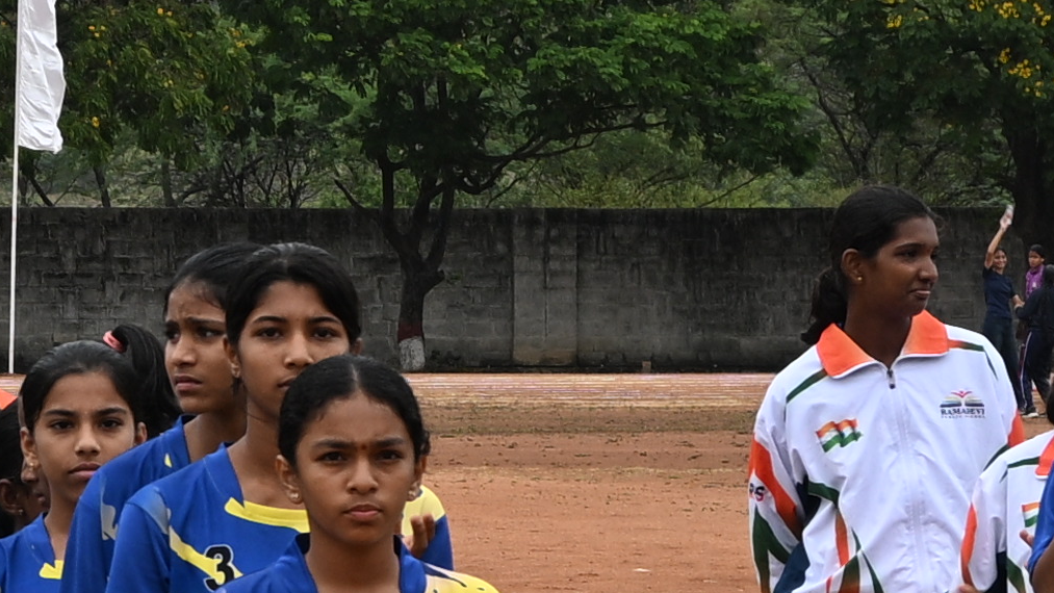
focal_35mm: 263
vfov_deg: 4.6
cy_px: 533
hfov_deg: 8.1
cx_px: -198
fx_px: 7360
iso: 100
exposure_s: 1/125
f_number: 6.3
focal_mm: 30.5
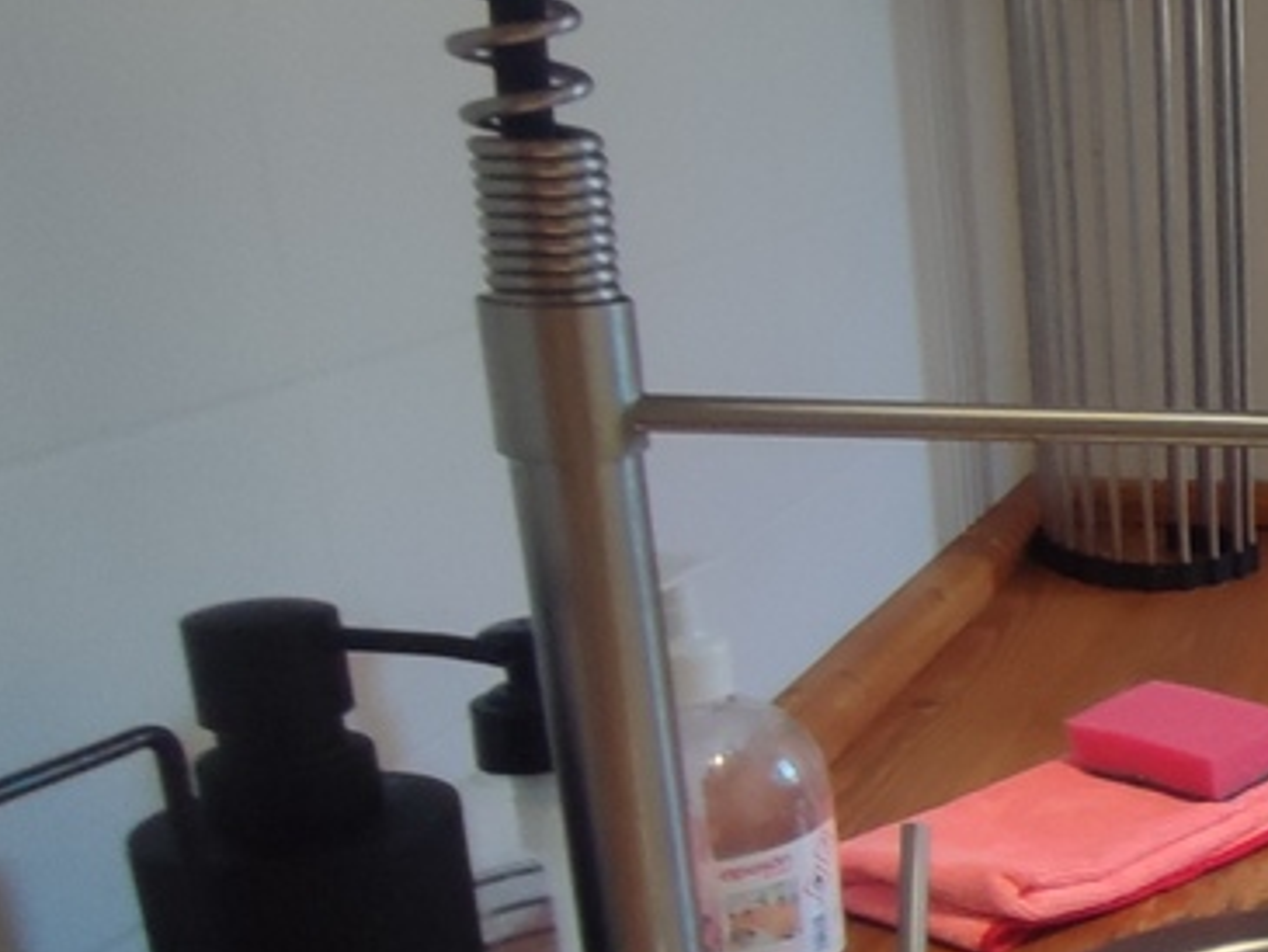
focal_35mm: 56
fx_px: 2052
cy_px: 664
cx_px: 2081
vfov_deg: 25.9
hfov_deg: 23.8
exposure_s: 1/50
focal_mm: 1.65
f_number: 2.2
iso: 72
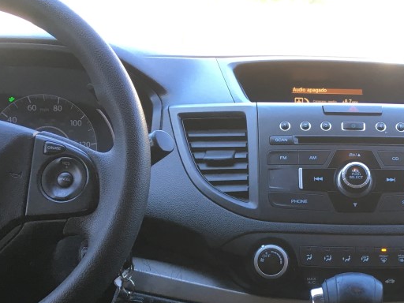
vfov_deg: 24.4
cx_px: 296
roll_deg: +0.0
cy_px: 284
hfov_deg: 32.7
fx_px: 677
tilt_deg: -19.8
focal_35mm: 58
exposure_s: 1/30
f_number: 2.2
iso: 25
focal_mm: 4.15
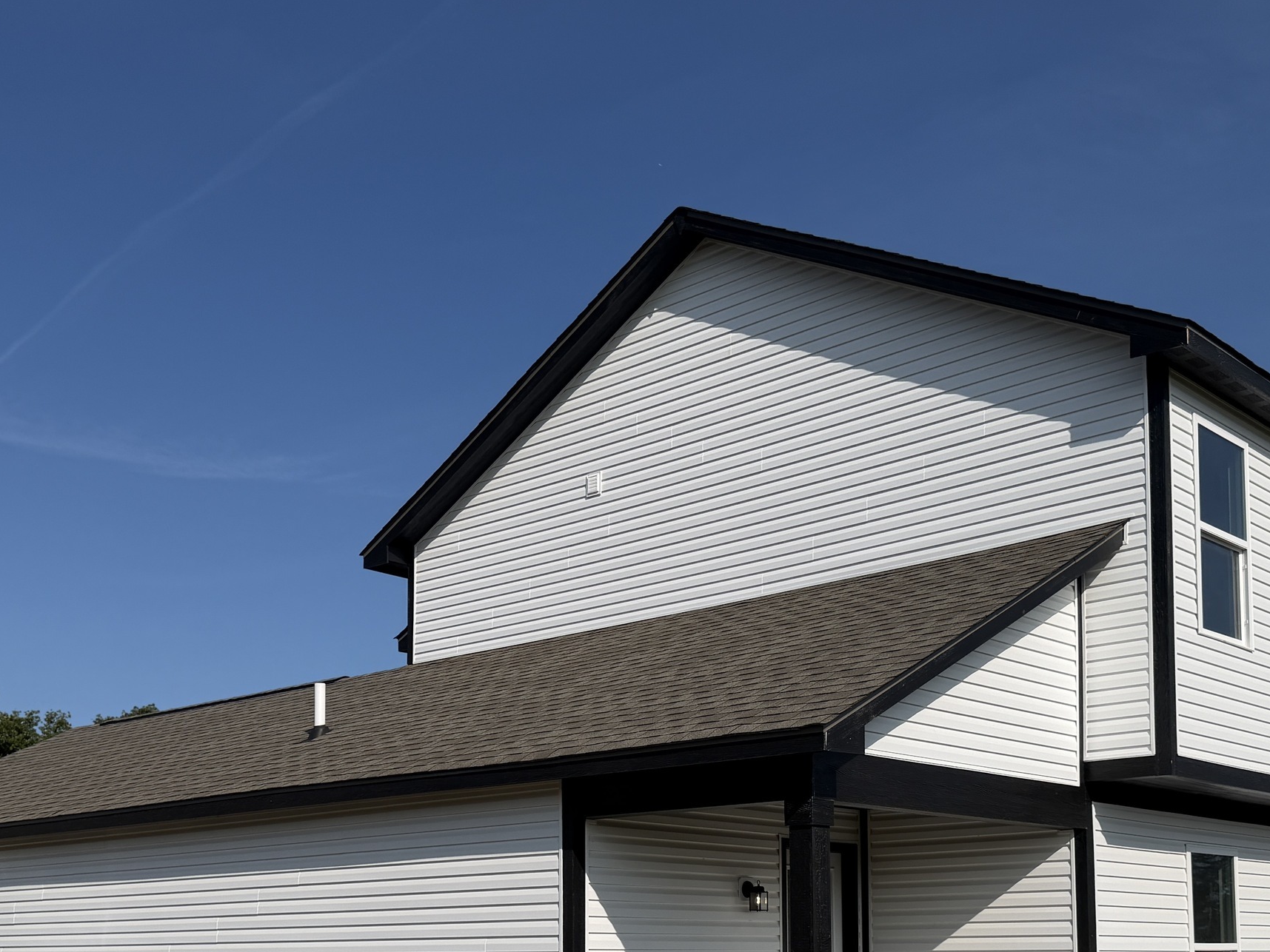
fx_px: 1577
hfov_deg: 43.8
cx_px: 673
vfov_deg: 32.2
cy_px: 826
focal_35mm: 43
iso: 80
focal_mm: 6.76
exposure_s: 1/10309
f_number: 1.78
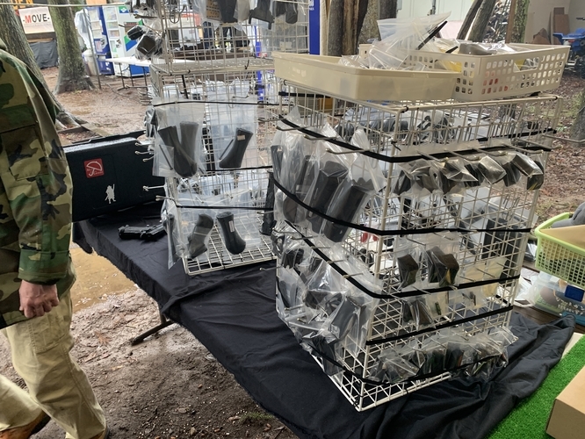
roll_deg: +2.0
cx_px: 292
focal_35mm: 26
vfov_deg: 53.1
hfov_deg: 67.3
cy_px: 220
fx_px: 440
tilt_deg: -21.9
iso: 100
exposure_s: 1/60
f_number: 1.8
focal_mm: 4.25
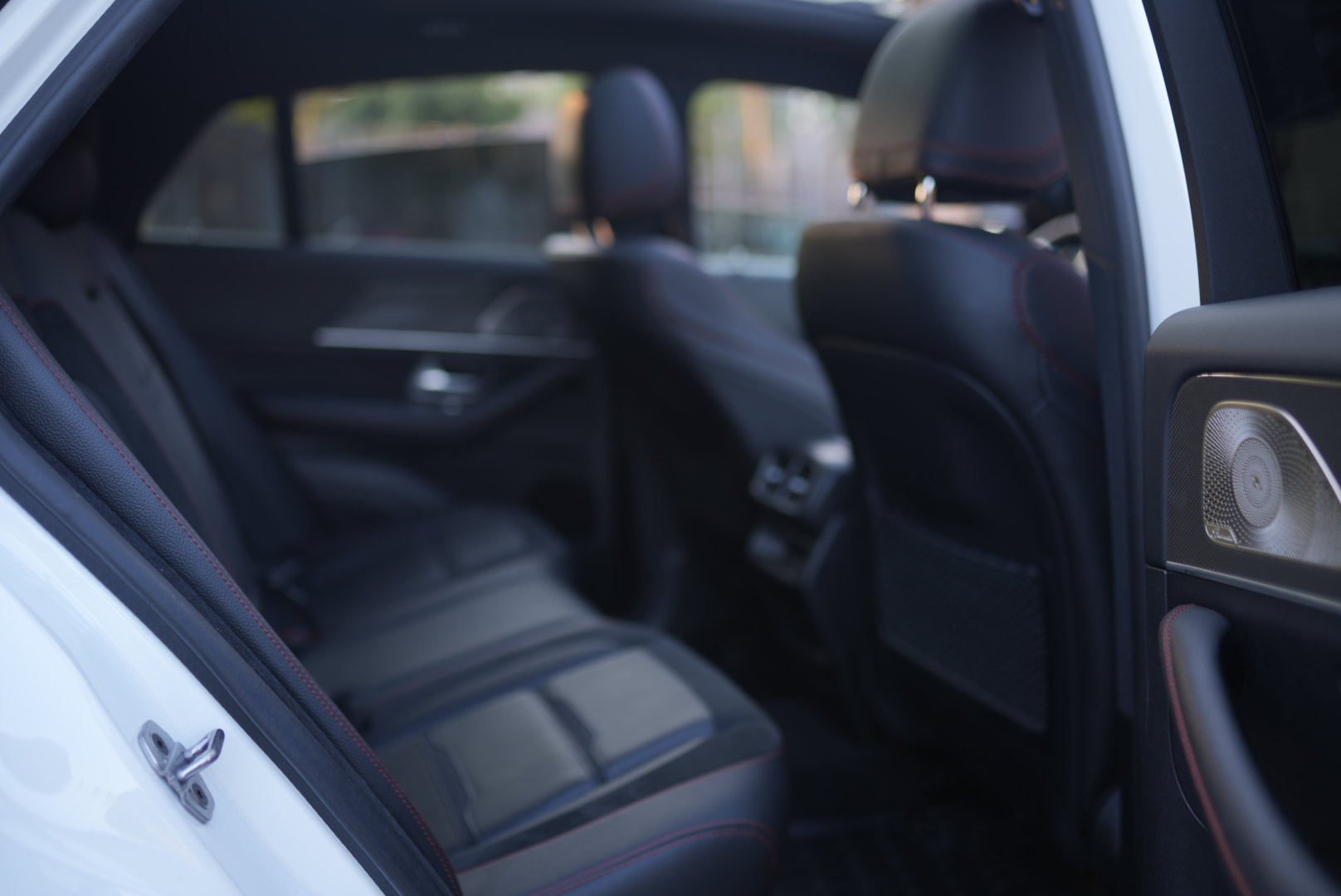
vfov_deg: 37.9
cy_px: 448
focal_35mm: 35
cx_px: 670
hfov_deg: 54.4
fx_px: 1305
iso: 100
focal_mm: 35
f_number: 1.6
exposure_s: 1/200
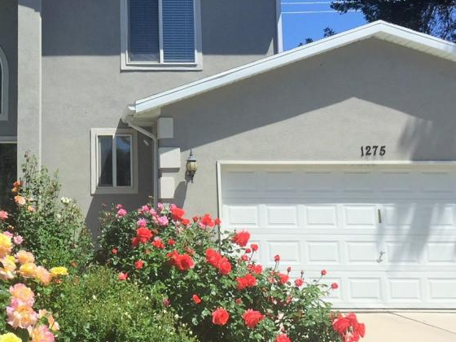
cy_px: 113
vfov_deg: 27.4
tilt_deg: +8.5
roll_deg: -2.0
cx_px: 86
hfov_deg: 34.9
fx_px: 698
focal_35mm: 53
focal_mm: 4.15
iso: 32
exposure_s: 1/2326
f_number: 2.2
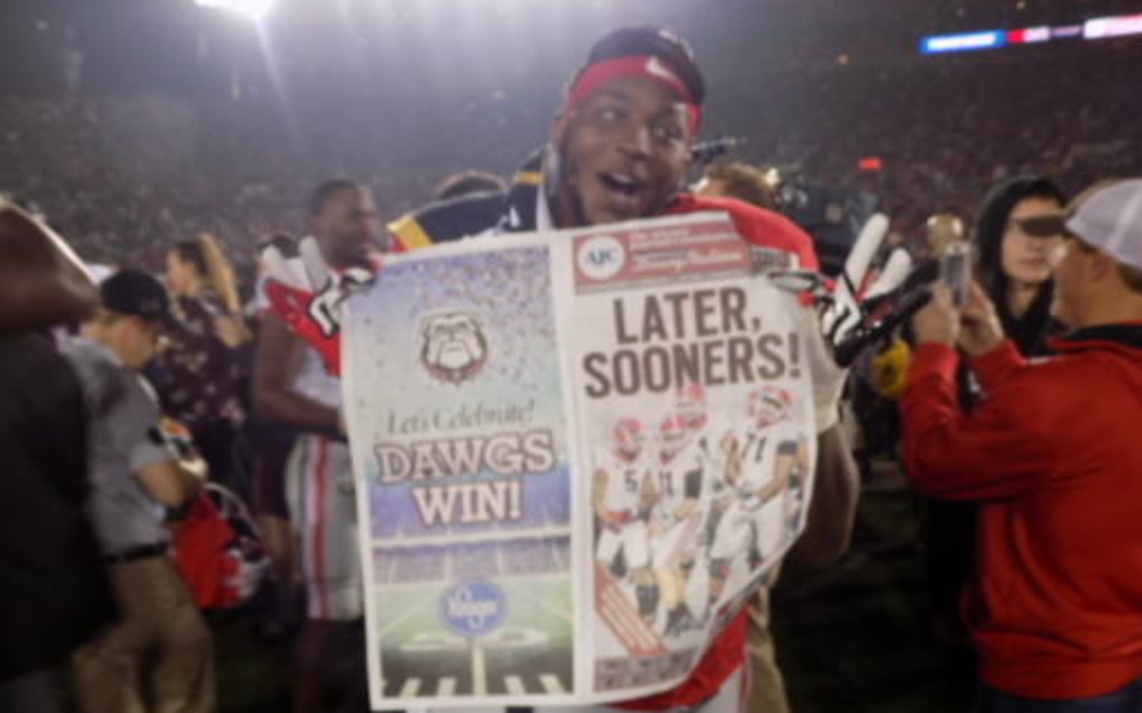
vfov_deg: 32.6
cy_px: 451
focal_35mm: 39
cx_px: 489
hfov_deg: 50.2
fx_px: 1213
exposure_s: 1/40
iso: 80
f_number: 3.2
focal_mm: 4.8
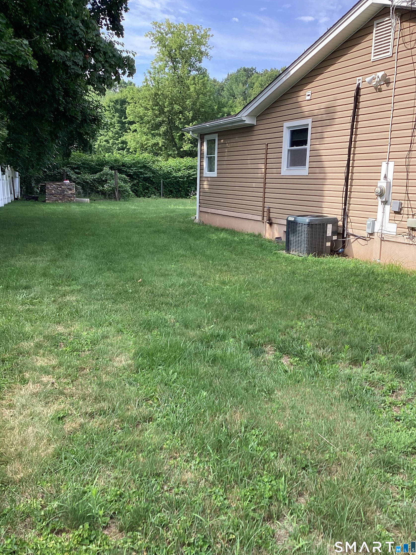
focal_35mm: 32
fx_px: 513
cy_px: 272
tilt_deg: -11.6
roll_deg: +0.4
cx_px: 207
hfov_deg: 44.2
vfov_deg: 56.8
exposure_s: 1/334
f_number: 2.4
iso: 25
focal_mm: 3.3
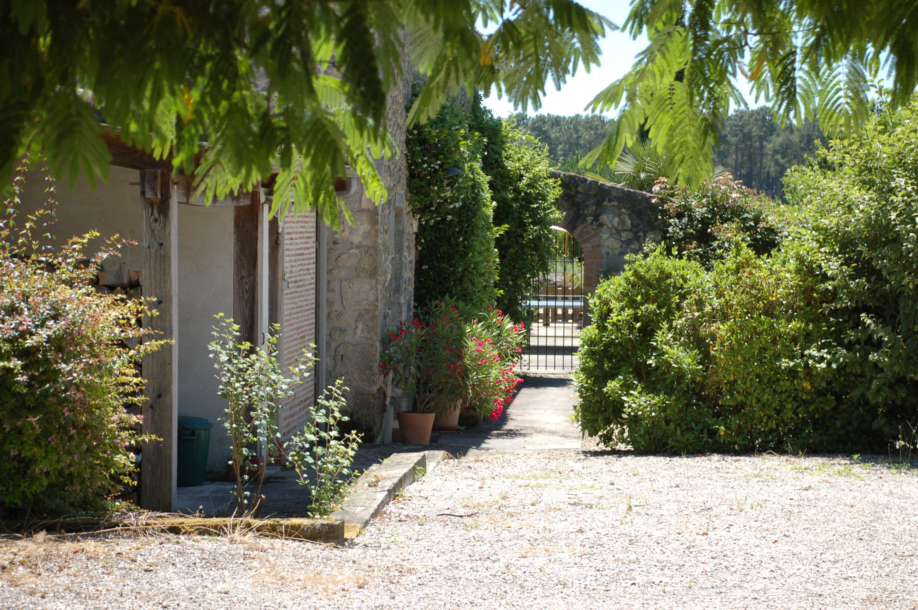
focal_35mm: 93
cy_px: 305
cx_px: 459
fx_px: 2369
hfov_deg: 21.9
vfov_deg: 14.7
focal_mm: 62
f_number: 5.3
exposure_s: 1/500
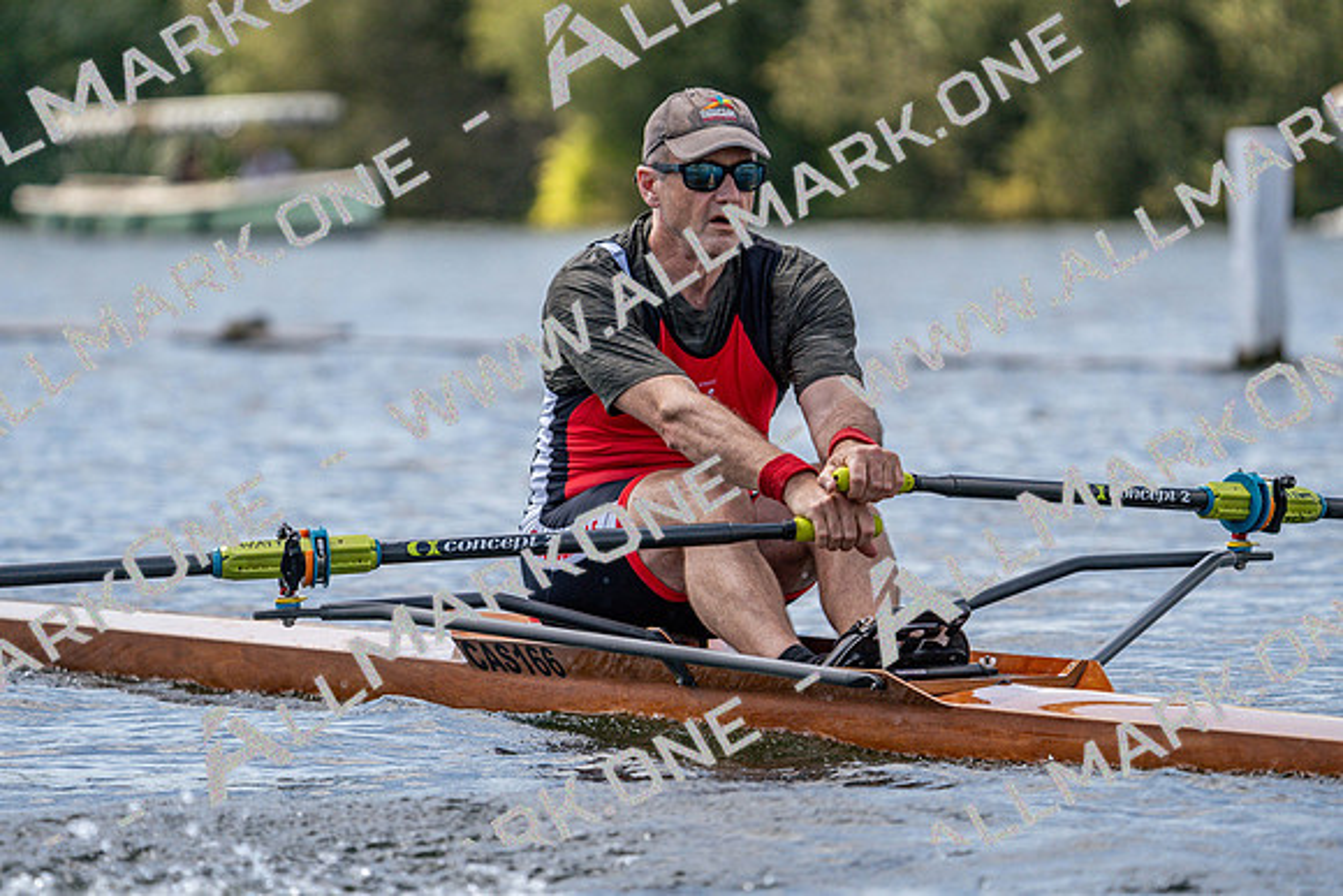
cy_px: 448
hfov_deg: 6.4
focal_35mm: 324
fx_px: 12089
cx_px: 672
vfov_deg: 4.2
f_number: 6.3
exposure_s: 1/2000
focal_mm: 324
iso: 400
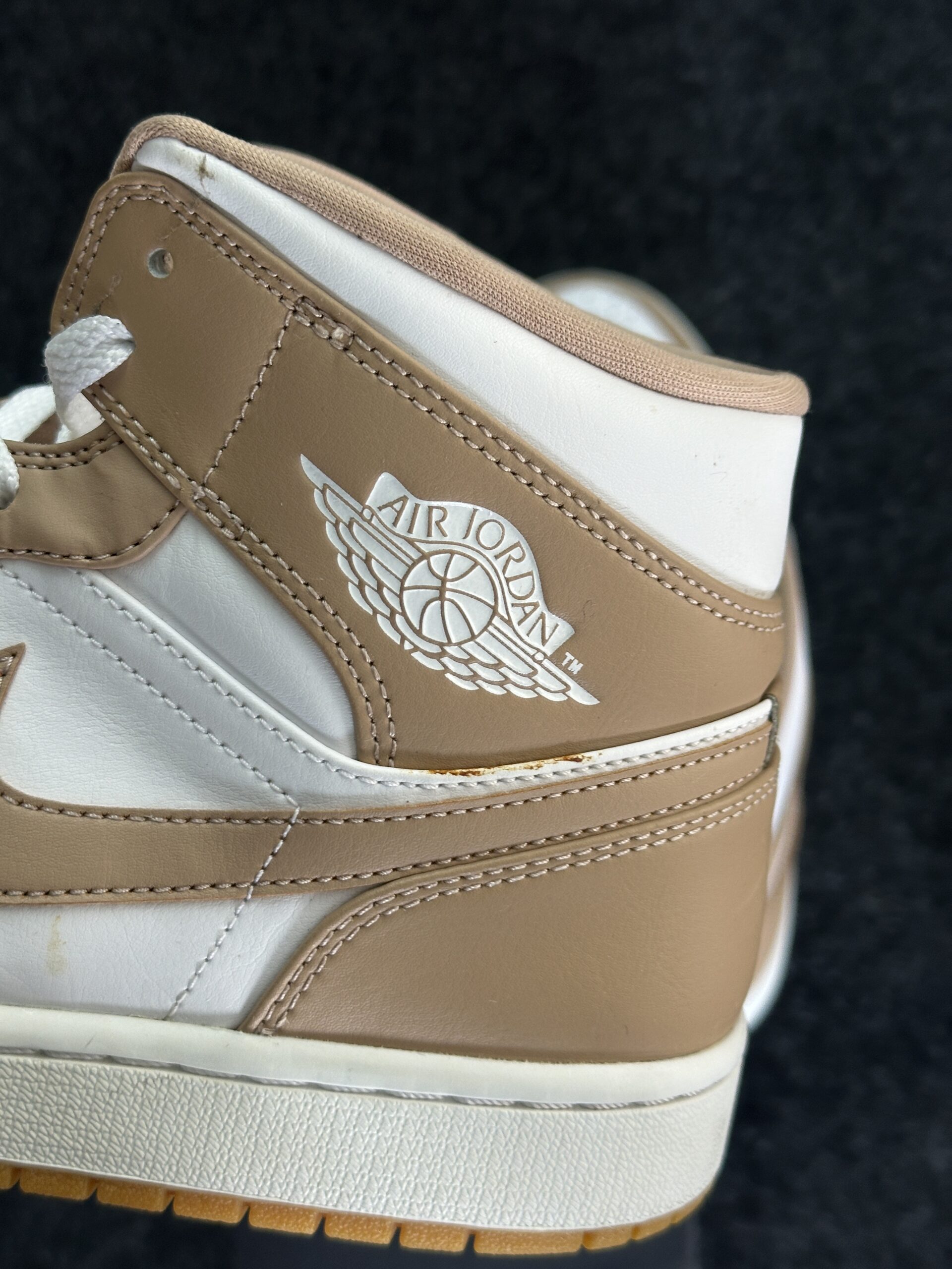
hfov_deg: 30.3
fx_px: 1760
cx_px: 476
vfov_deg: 39.7
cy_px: 634
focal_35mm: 48
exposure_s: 1/50
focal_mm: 6.86
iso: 64
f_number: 1.78
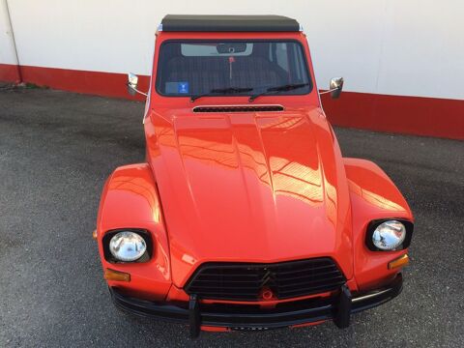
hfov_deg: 61.7
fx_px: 389
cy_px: 174
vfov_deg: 48.2
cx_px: 232
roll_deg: +1.1
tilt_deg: -21.0
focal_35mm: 29
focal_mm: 4.15
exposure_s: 1/612
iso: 32
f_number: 2.2
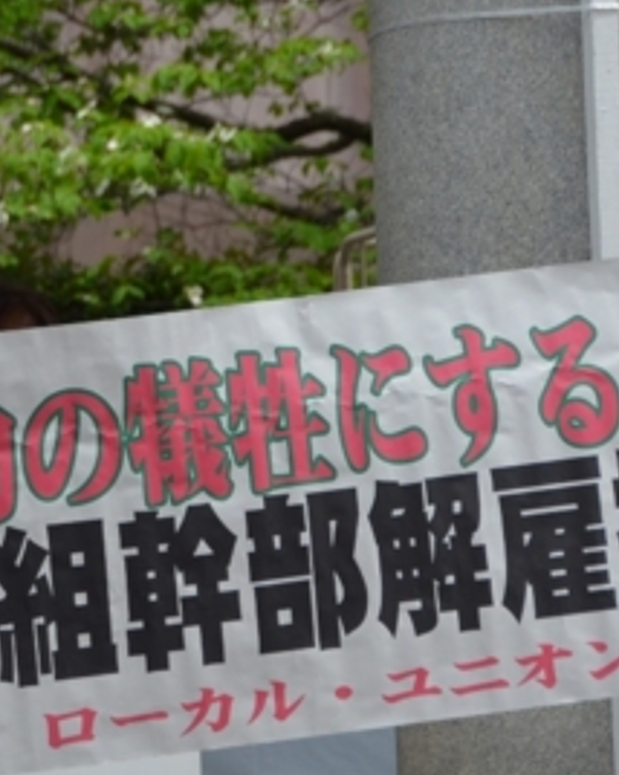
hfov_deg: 3.2
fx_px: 10936
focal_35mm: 477
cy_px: 291
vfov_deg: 4.1
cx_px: 113
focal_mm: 140
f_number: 6
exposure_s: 1/1600
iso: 400
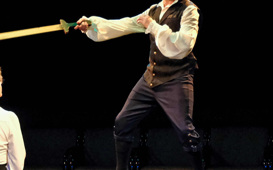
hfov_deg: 16.8
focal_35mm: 123
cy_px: 134
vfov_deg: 10.6
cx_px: 217
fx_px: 915
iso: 8000
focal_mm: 31.5
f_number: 3.6
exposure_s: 1/250
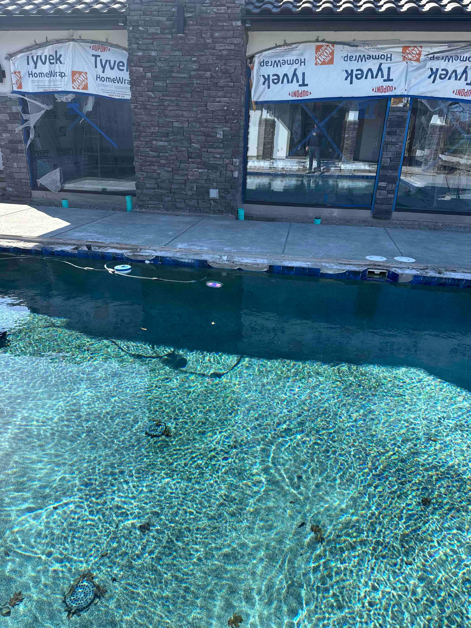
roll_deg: -1.7
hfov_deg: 56.8
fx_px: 435
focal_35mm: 24
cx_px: 236
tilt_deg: -21.2
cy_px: 314
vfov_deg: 71.6
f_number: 1.78
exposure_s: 1/1059
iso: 80
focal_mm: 6.76
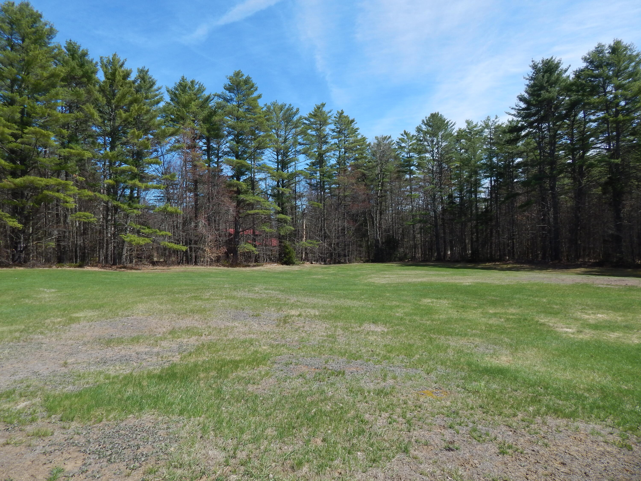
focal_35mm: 23
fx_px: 426
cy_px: 240
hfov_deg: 73.9
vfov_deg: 58.9
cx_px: 320
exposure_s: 1/1250
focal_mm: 4
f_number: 3
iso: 125
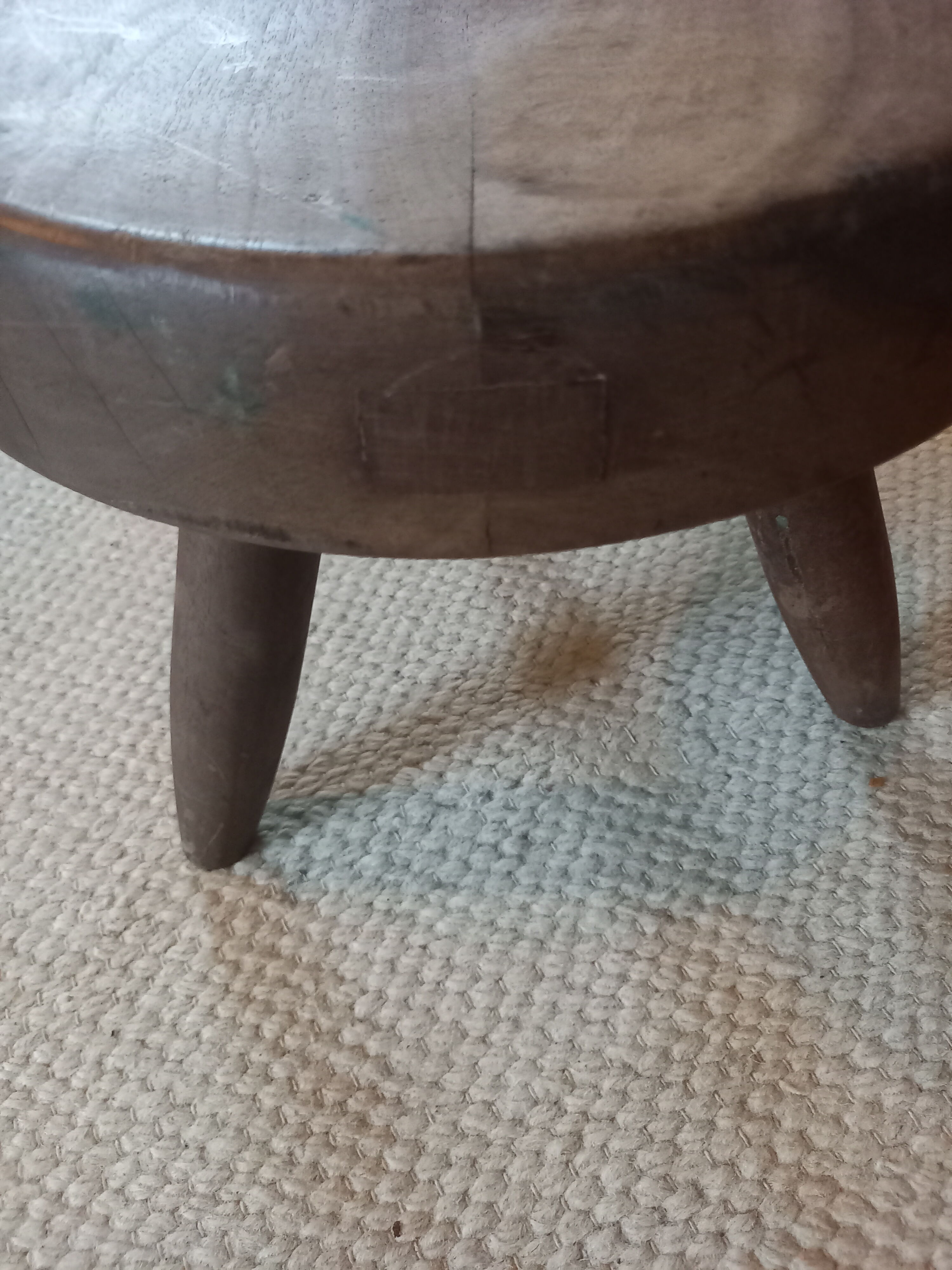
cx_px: 476
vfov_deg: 69.4
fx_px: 917
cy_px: 635
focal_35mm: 25
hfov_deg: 54.9
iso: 640
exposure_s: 1/25
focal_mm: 4.6
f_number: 2
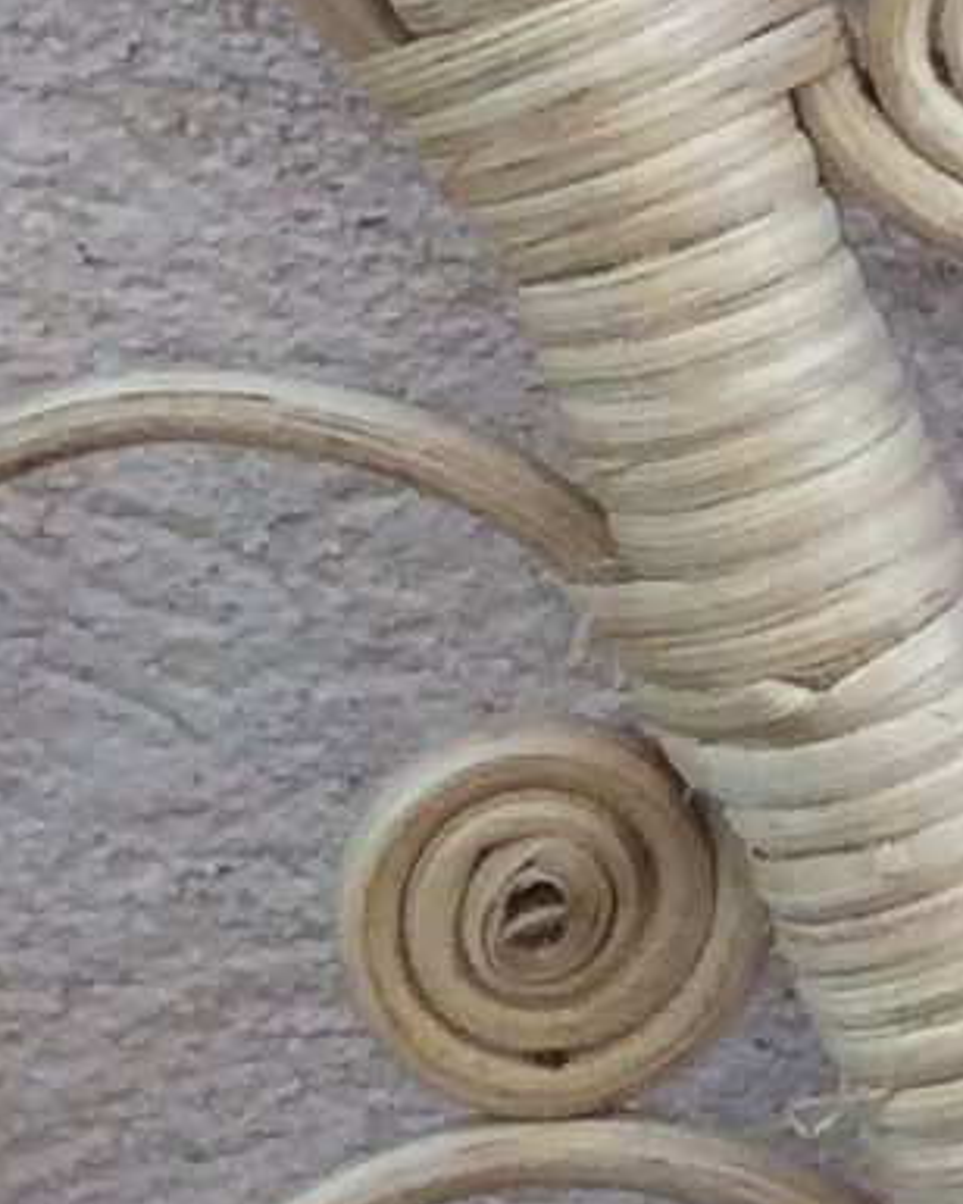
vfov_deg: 8.7
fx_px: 7482
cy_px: -1113
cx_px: 2195
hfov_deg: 7.0
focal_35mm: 210
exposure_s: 1/100
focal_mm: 3.3
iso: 50
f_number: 2.4
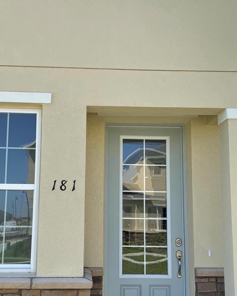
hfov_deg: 38.1
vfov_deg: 46.6
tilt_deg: +6.2
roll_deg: -0.5
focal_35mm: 39
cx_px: 100
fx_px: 342
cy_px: 178
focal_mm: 4.2
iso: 32
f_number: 1.6
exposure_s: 1/1715
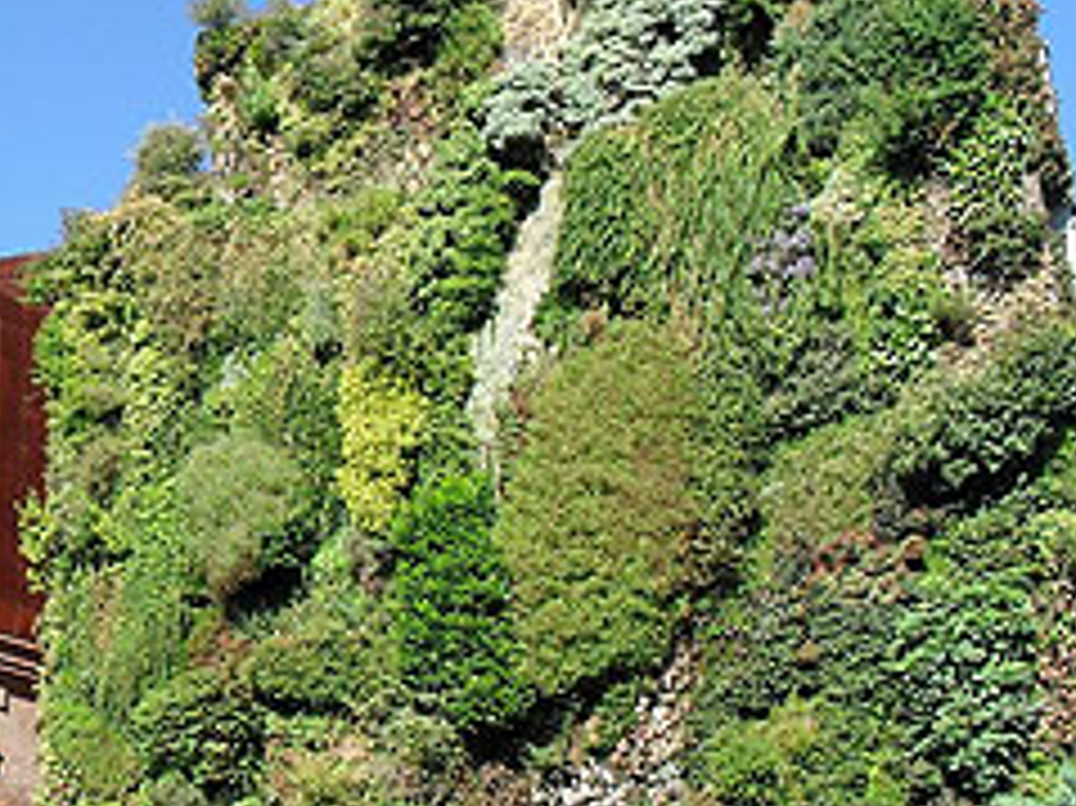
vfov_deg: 22.2
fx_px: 2051
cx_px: 126
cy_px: 500
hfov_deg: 28.4
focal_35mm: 66
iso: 100
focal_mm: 6.3
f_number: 8.4
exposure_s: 1/90
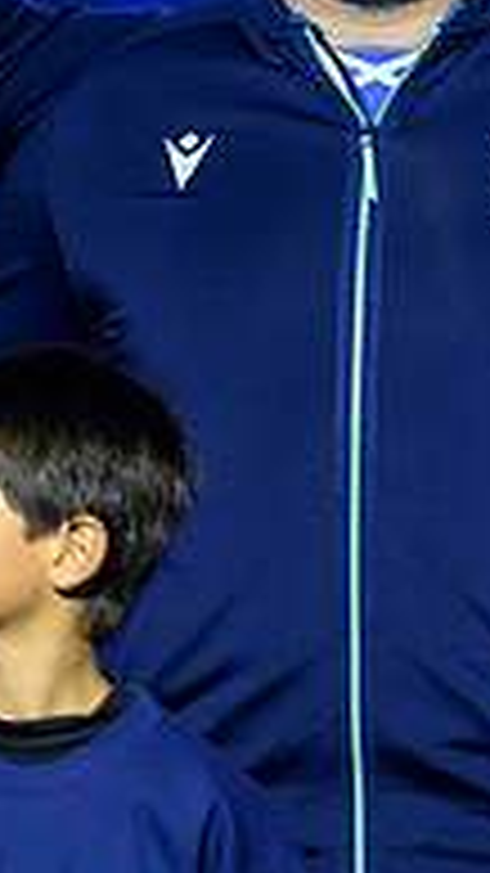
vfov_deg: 1.7
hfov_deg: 1.0
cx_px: 1250
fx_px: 28944
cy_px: 61
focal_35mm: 1252
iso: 4000
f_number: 2.8
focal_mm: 400
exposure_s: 1/640
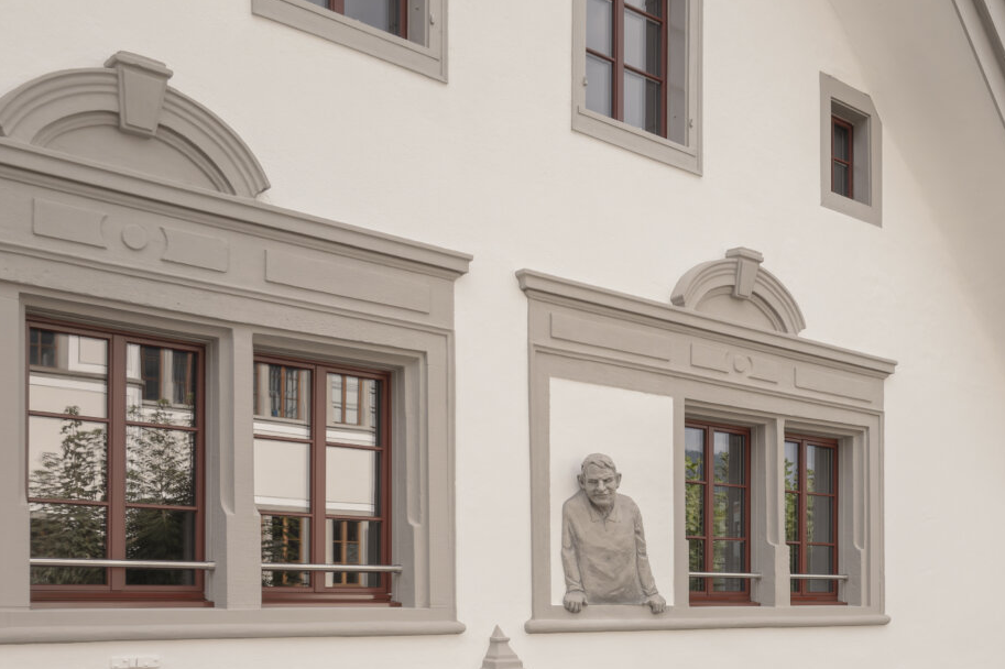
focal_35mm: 41
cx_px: 709
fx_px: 1144
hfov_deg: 46.3
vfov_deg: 31.2
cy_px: 595
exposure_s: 1/100
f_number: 6.3
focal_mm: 12.29
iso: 100
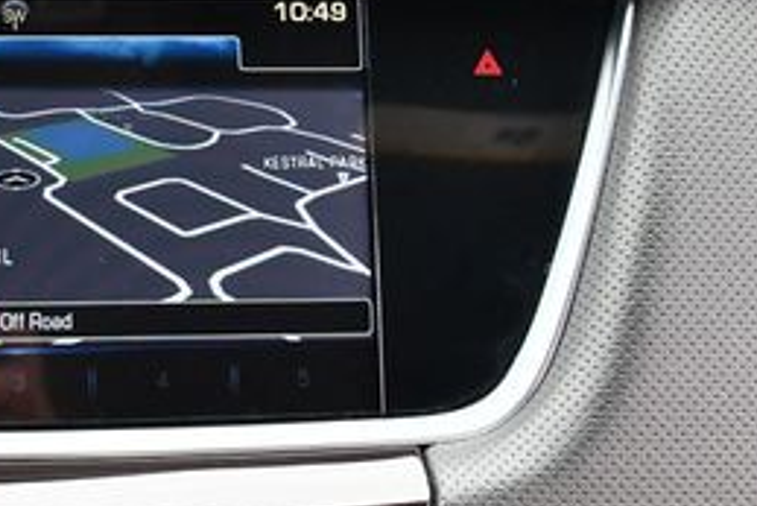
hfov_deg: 21.8
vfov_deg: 15.3
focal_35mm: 89
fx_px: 1872
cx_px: -41
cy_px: 167
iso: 400
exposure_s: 1/250
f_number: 3.5
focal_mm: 18
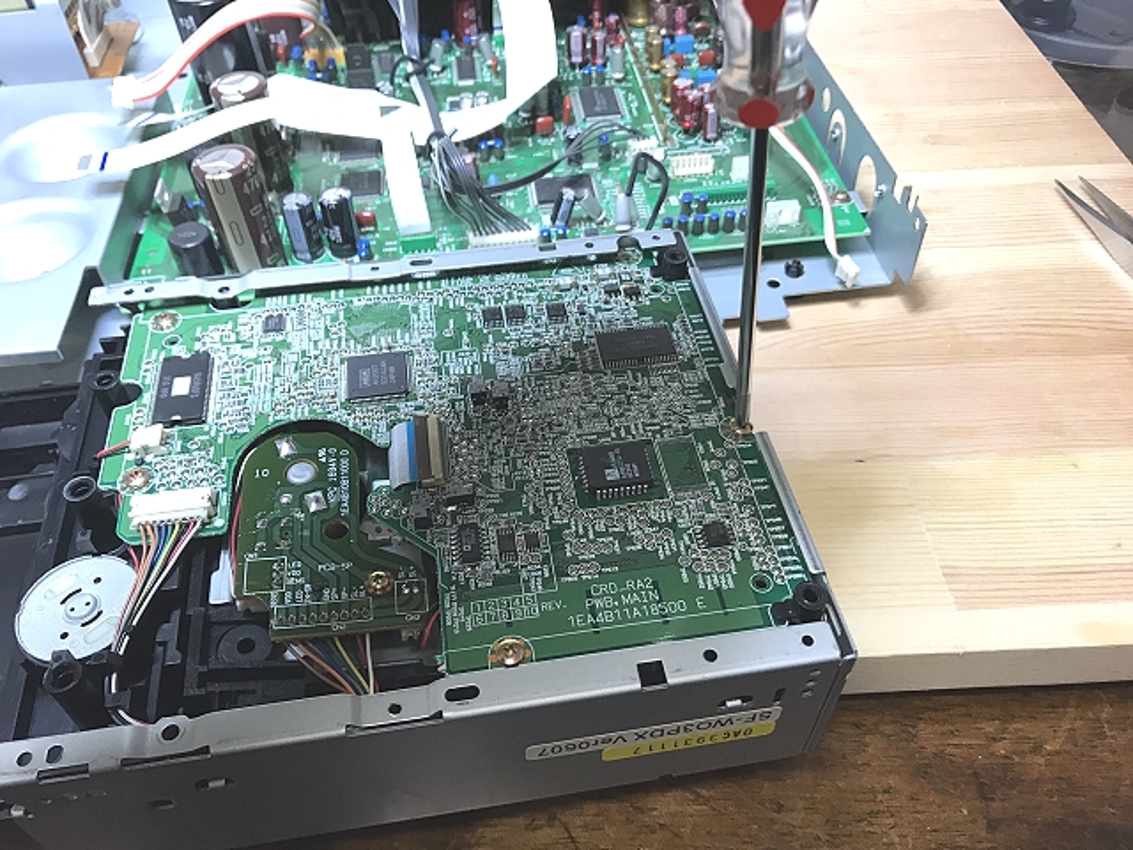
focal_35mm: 28
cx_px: 566
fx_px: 916
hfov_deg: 63.4
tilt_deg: -45.9
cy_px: 425
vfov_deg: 49.7
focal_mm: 3.99
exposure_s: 1/20
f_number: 1.8
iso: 40
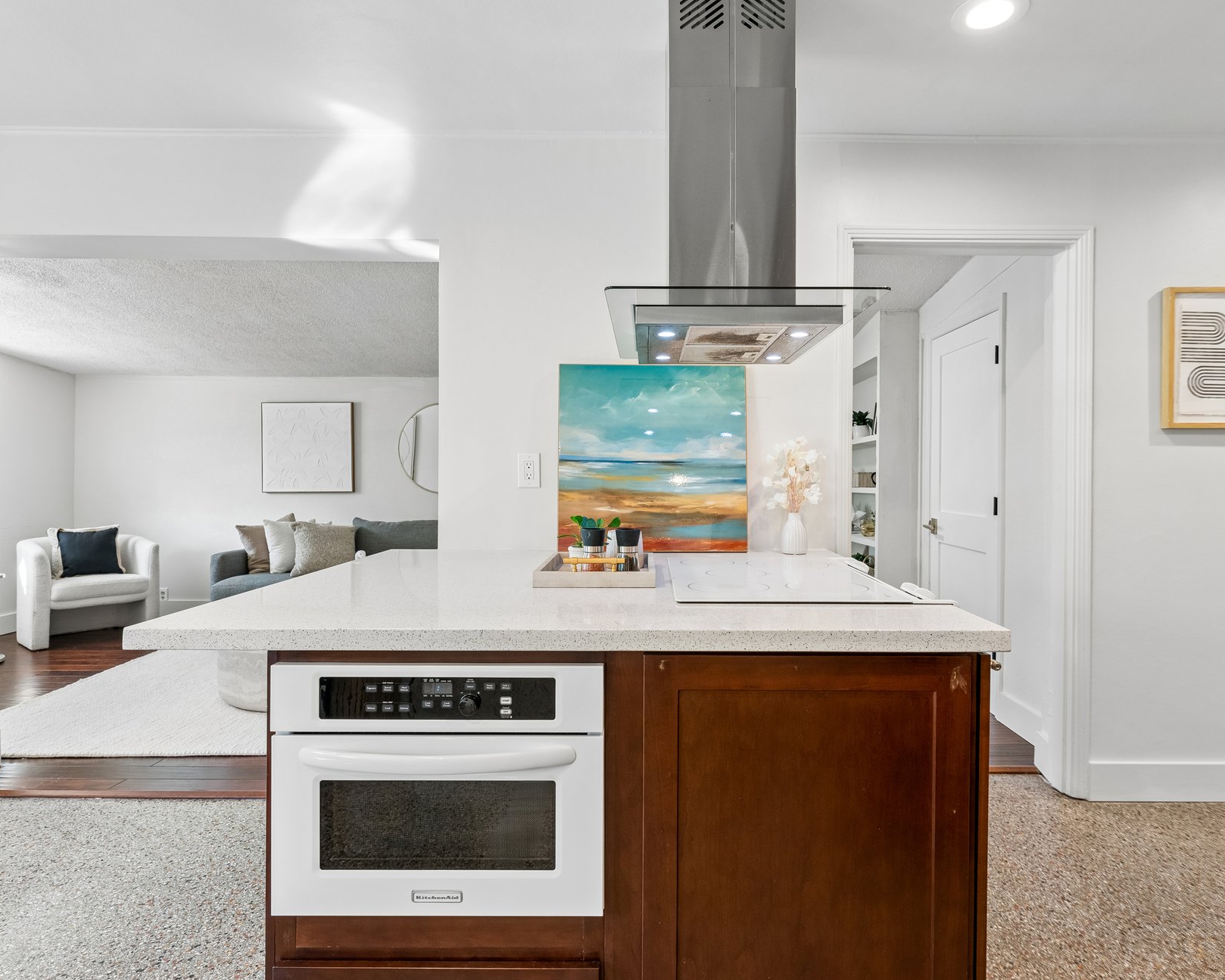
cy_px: 488
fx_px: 689
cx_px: 659
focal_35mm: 19
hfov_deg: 83.1
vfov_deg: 70.9
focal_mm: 16
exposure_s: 1/40
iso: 800
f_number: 8
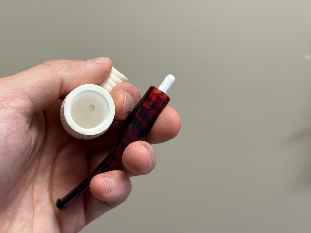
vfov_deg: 30.3
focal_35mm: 48
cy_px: 116
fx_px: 431
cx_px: 156
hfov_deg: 39.7
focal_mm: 6.86
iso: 80
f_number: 1.78
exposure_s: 1/100
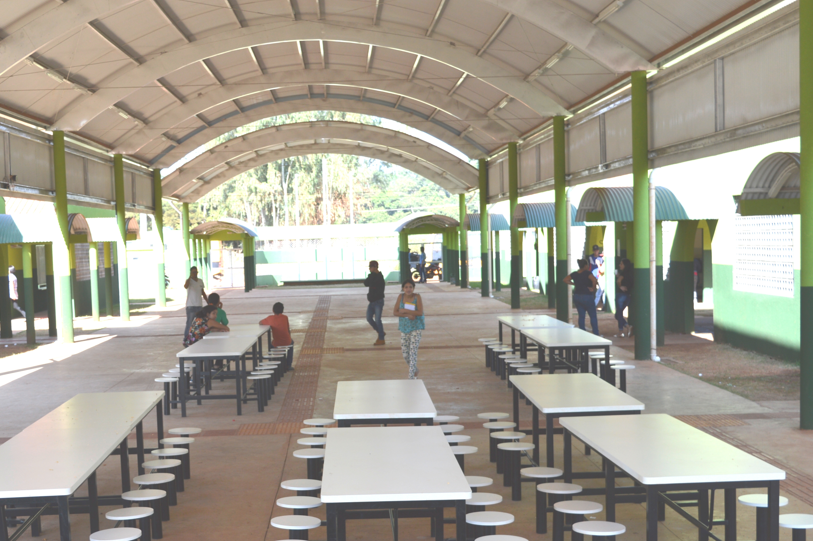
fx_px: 1278
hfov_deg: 35.2
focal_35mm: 57
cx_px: 343
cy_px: 352
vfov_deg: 23.8
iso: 100
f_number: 5.6
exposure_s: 1/160
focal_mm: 29
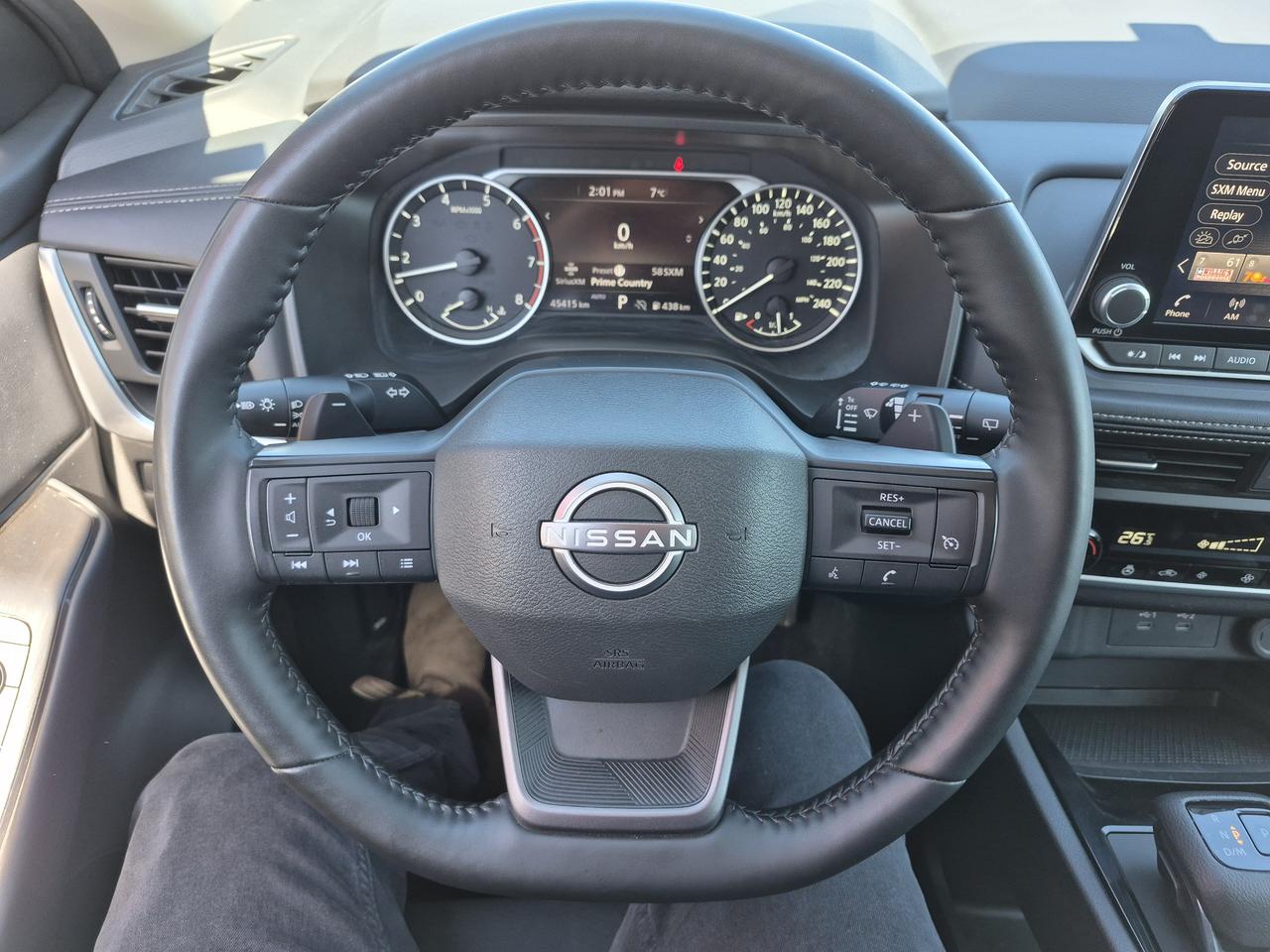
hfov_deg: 73.9
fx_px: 844
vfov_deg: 58.9
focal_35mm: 23
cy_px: 476
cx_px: 635
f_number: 1.8
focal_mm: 5.4
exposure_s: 1/180
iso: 125
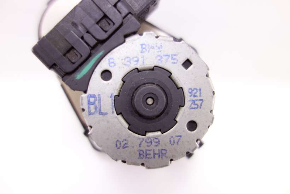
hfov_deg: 65.5
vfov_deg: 46.4
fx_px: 226
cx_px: 145
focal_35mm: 28
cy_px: 97
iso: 125
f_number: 1.8
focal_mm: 10.4
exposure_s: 1/60
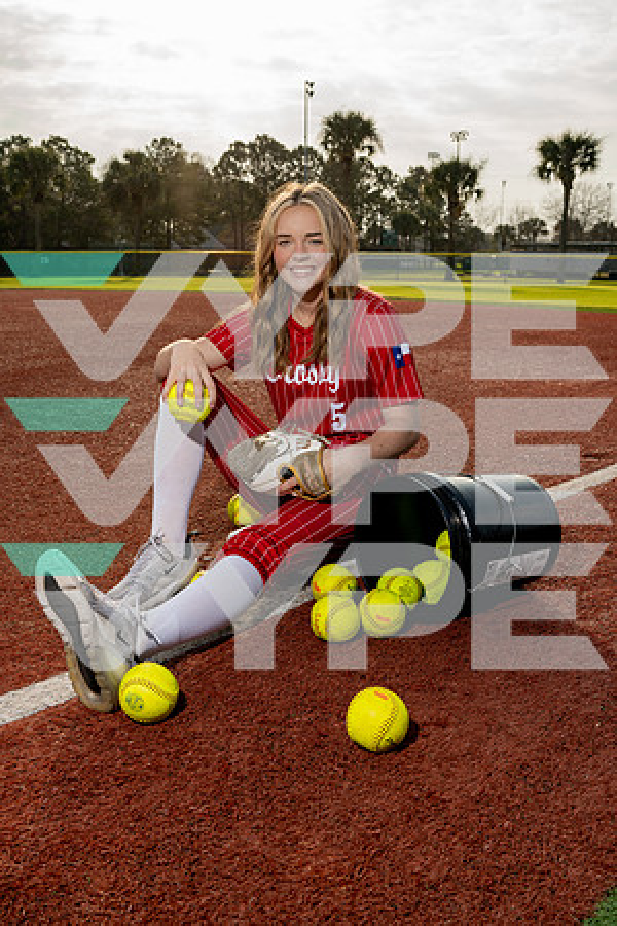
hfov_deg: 37.9
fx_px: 900
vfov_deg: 54.4
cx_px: 308
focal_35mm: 35
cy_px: 463
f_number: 6.3
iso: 100
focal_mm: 35
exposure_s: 1/250
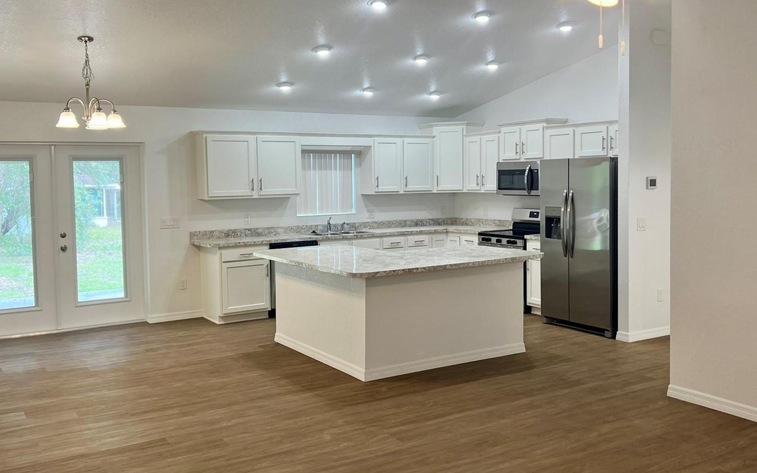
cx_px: 354
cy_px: 213
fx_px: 722
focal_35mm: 35
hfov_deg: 55.3
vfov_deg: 36.2
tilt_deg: -3.0
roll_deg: +0.8
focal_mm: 5.7
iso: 80
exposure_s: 1/120
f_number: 1.5
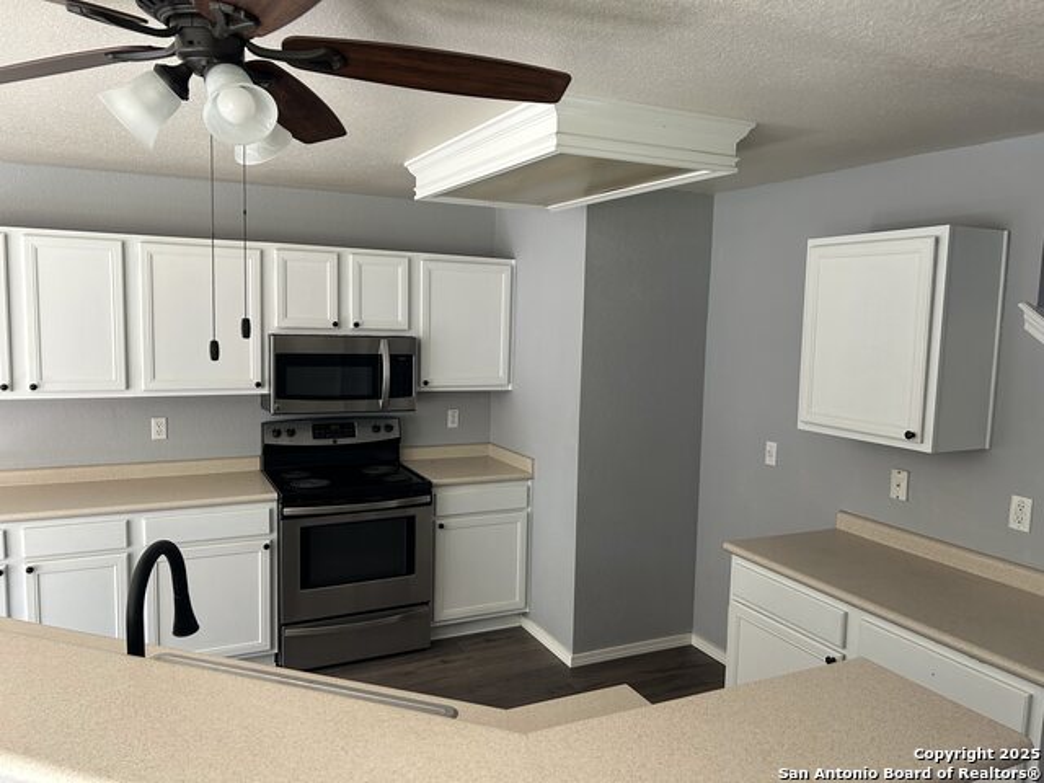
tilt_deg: -5.8
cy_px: 392
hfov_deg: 67.3
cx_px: 522
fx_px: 784
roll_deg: -1.1
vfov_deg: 53.1
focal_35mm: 26
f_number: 1.5
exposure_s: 1/121
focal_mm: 5.7
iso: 125
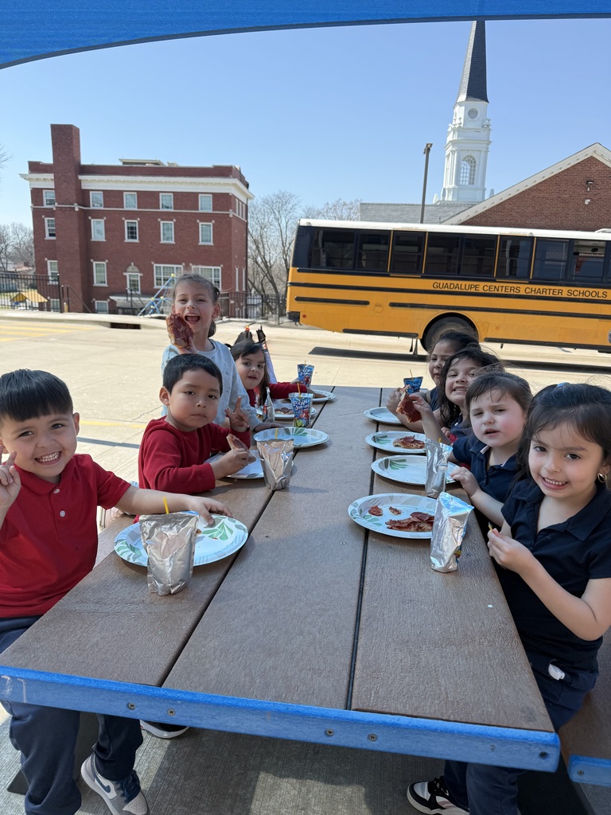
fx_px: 565
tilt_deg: -13.2
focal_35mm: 24
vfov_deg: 71.6
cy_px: 408
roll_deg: -2.5
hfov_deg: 56.8
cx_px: 306
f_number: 1.78
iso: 100
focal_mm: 6.76
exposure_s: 1/2611
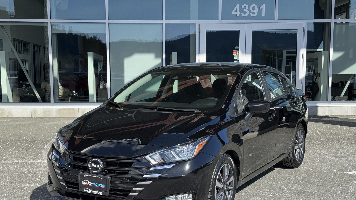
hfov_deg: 39.2
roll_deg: -0.3
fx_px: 500
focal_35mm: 53
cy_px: 129
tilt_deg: -6.5
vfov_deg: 22.6
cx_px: 176
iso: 64
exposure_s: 1/2110
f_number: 1.78
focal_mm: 6.76
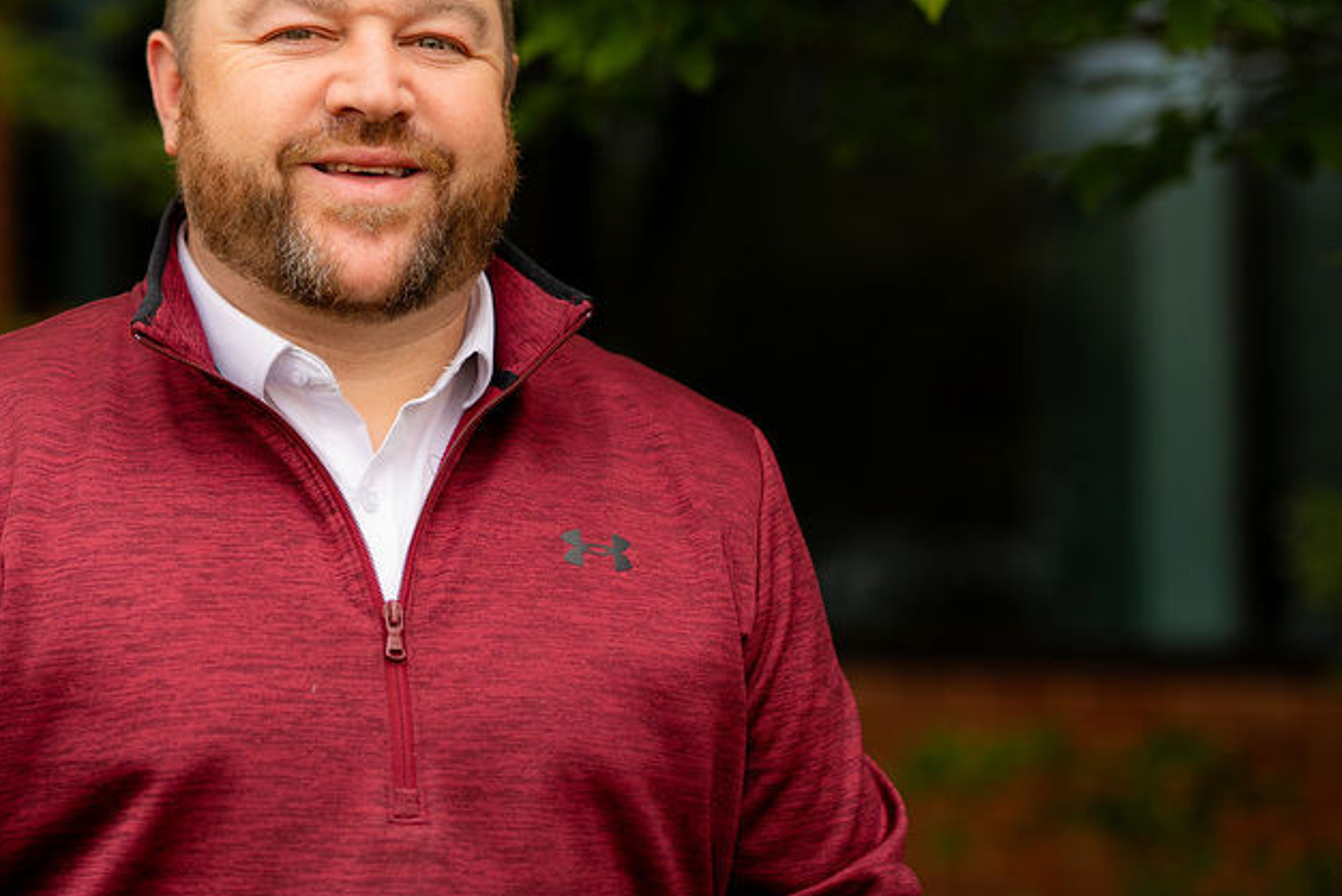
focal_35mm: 139
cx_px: 367
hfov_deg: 14.7
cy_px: 220
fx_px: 5184
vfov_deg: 9.9
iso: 100
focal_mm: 85
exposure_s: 1/400
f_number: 2
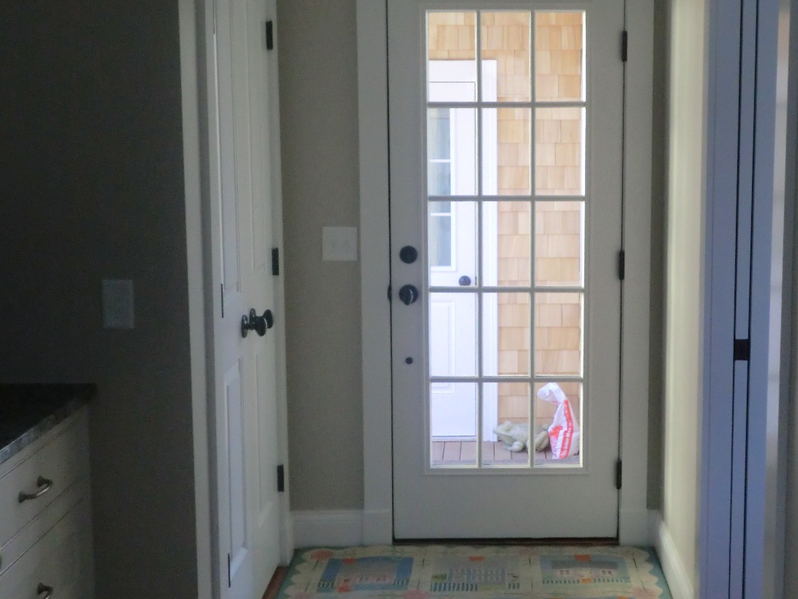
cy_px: 249
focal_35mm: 50
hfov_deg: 37.9
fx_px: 1153
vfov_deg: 29.1
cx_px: 517
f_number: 3.9
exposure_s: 1/60
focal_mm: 6.9
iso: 250
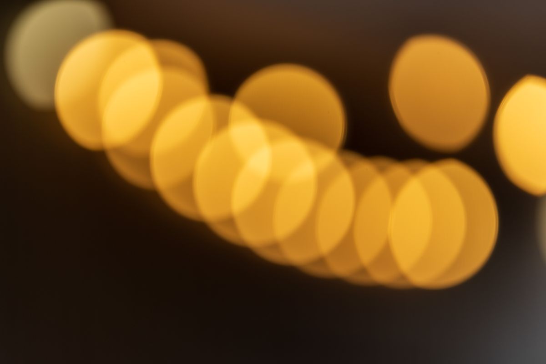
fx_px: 3033
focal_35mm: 200
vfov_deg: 6.9
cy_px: 182
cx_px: 273
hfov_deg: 10.3
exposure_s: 1/1250
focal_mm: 200
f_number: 2
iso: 100
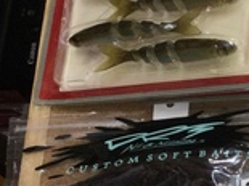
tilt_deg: -71.5
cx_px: 447
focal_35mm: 120
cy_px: 207
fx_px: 863
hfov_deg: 14.5
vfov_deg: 12.1
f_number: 2.4
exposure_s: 1/40
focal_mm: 3.3
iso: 25
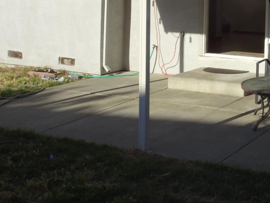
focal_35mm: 65
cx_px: 254
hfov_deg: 28.4
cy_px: 6
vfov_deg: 21.9
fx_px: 507
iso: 80
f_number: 4
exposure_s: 1/400
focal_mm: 5.43
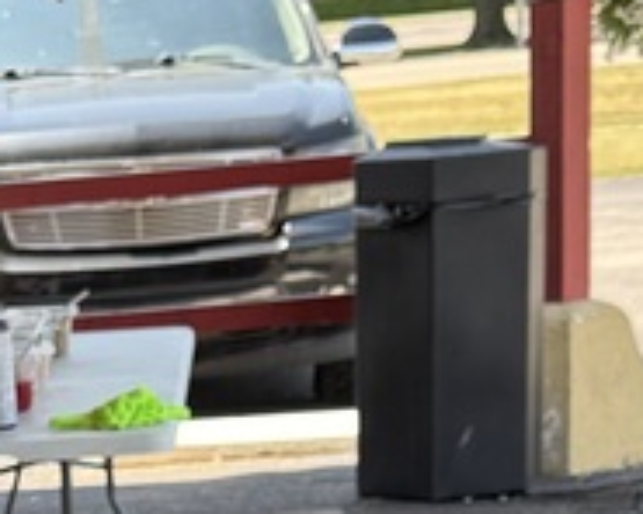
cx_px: 63
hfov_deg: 14.7
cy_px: 1101
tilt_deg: -23.6
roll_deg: +5.3
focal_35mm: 130
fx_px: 2474
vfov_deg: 10.6
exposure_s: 1/349
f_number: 1.78
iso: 80
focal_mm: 6.76
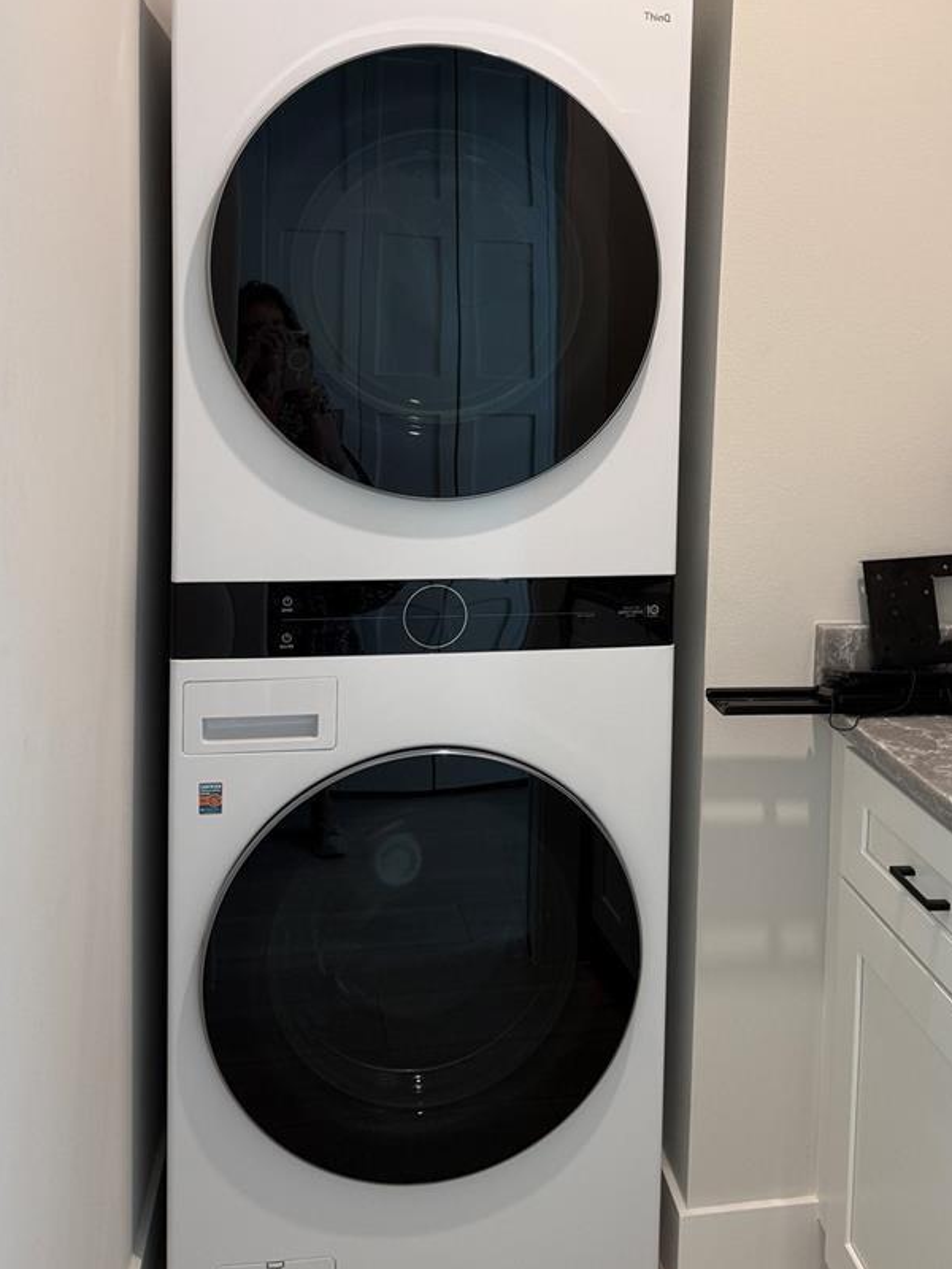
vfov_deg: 50.5
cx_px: 581
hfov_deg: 39.5
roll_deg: -1.6
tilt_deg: -3.6
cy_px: 435
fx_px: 1320
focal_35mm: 36
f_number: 1.78
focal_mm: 6.76
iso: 125
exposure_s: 1/60
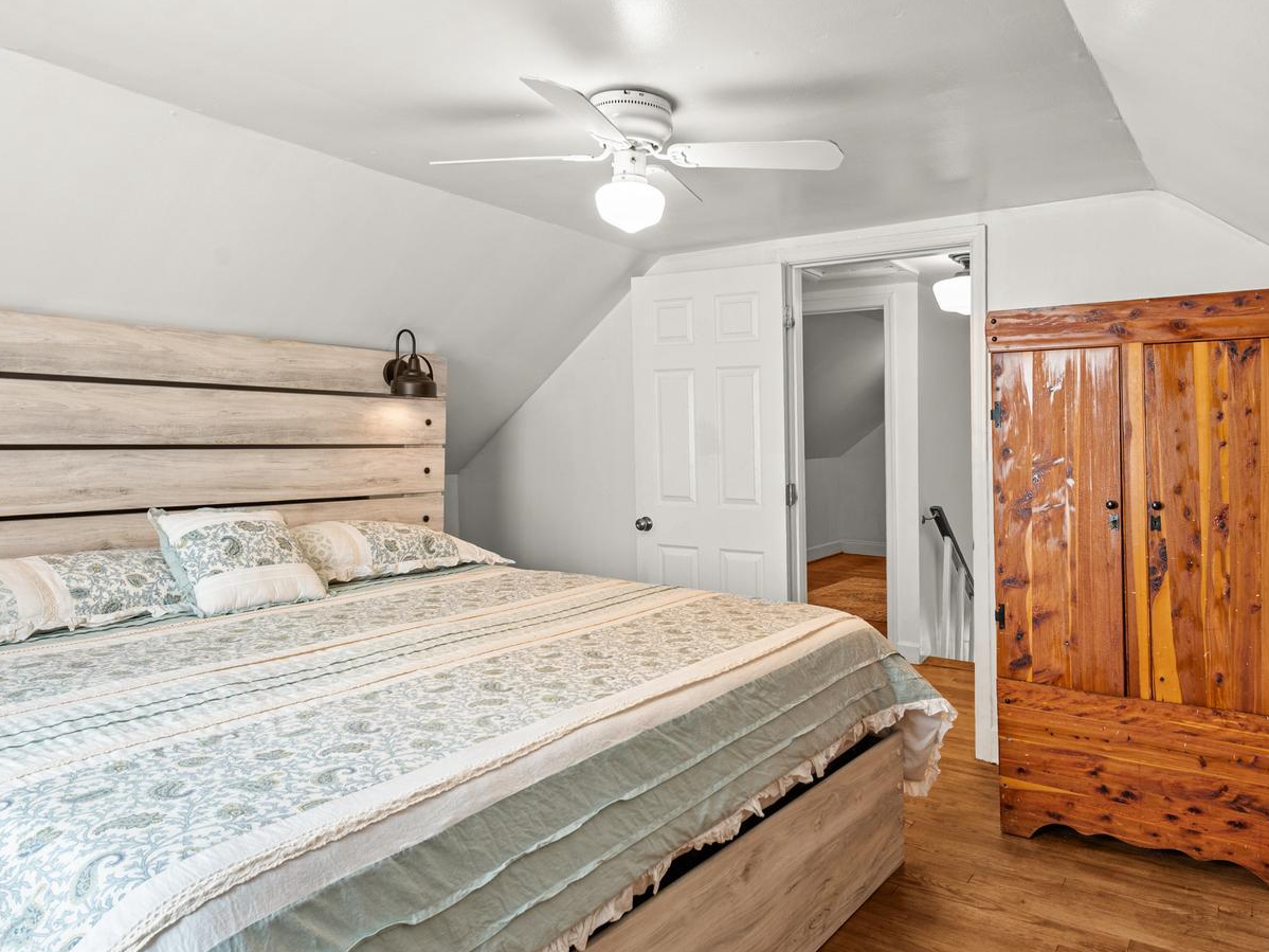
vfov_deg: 58.8
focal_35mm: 23
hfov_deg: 73.4
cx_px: 738
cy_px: 432
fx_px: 843
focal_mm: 14
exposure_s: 1/1.25
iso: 320
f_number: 8
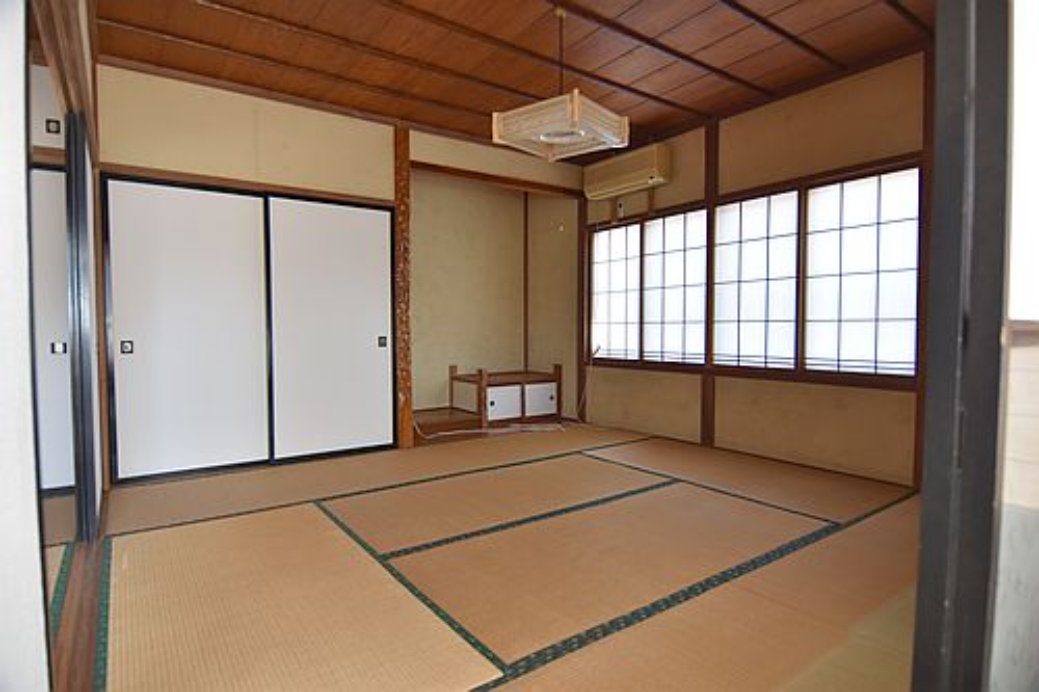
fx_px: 519
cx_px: 520
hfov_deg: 90.0
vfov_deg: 67.3
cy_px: 346
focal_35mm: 18
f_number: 4.5
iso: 400
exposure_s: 1/80
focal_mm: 12
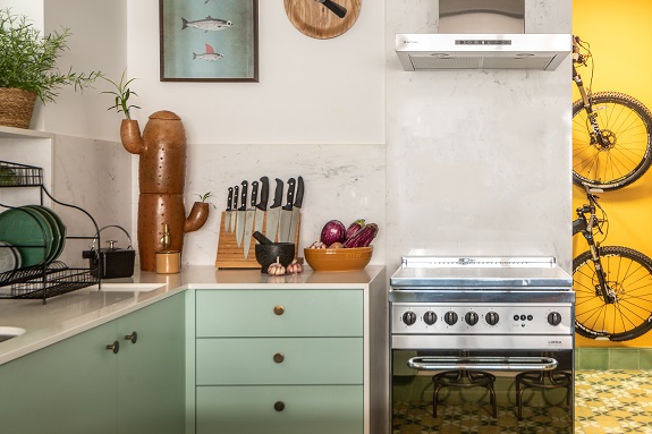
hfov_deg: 42.8
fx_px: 815
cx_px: 455
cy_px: 229
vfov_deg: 29.8
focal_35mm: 45
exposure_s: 1.3
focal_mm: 32
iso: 400
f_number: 9
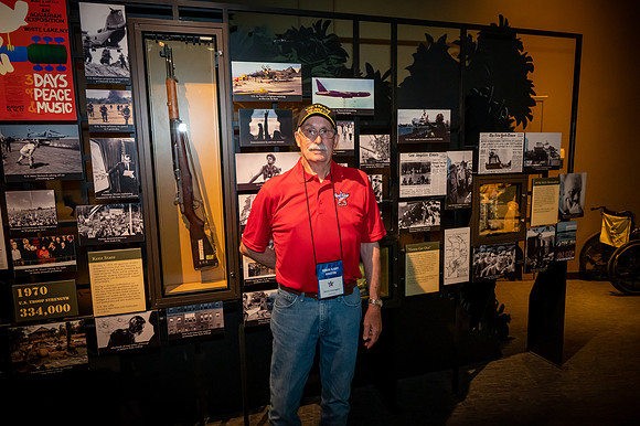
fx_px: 435
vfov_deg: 52.1
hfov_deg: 72.6
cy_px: 213
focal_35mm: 24
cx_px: 320
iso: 9000
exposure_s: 1/50
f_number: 5.6
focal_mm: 24.5
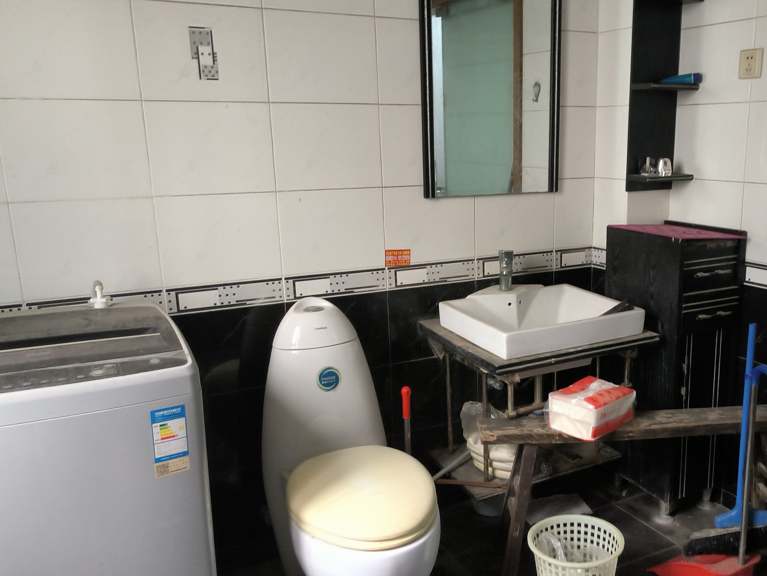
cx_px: 487
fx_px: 687
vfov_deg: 45.4
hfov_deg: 57.5
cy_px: 314
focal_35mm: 31
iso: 784
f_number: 1.79
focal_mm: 4.69
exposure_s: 1/25
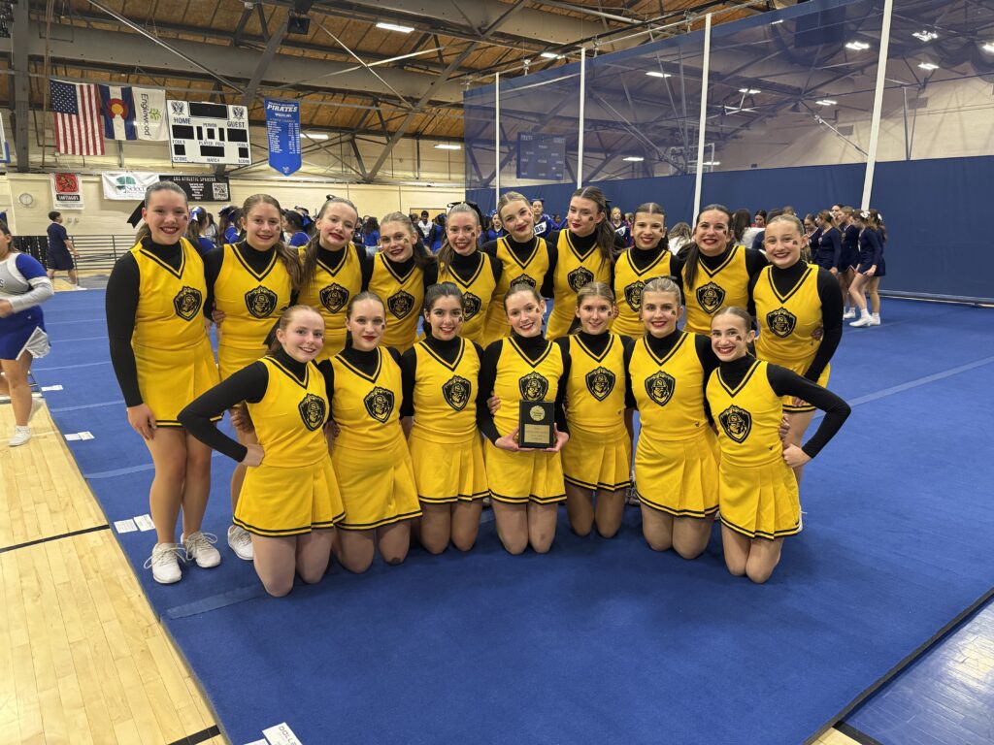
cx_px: 497
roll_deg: -0.1
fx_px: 689
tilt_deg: -11.6
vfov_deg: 56.8
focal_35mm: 24
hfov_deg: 71.6
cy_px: 372
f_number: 1.78
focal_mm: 6.76
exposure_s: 1/60
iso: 320
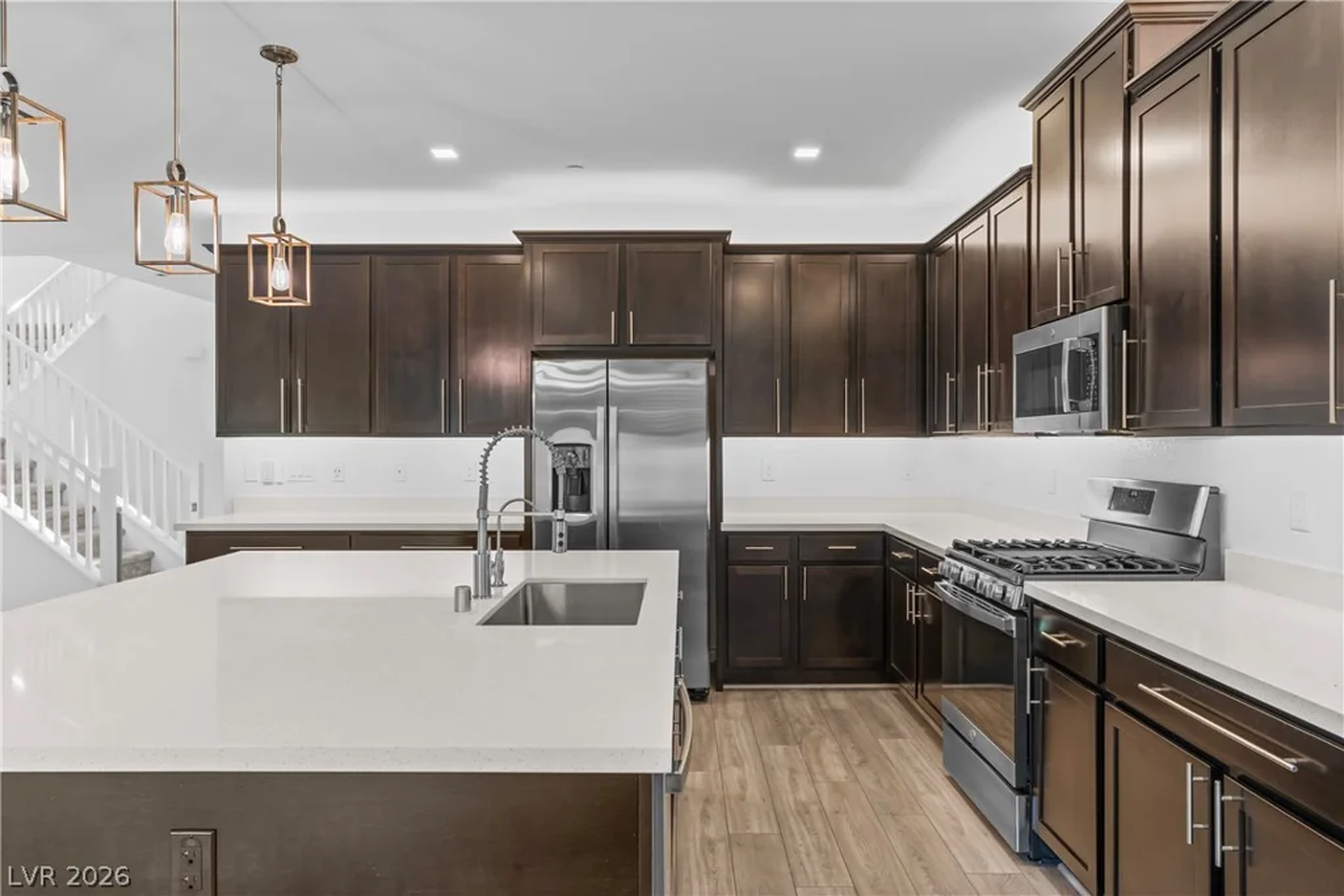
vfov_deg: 55.1
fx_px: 859
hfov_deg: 76.1
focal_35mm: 23
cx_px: 672
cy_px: 448
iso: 400
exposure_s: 1/2
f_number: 8
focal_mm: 23
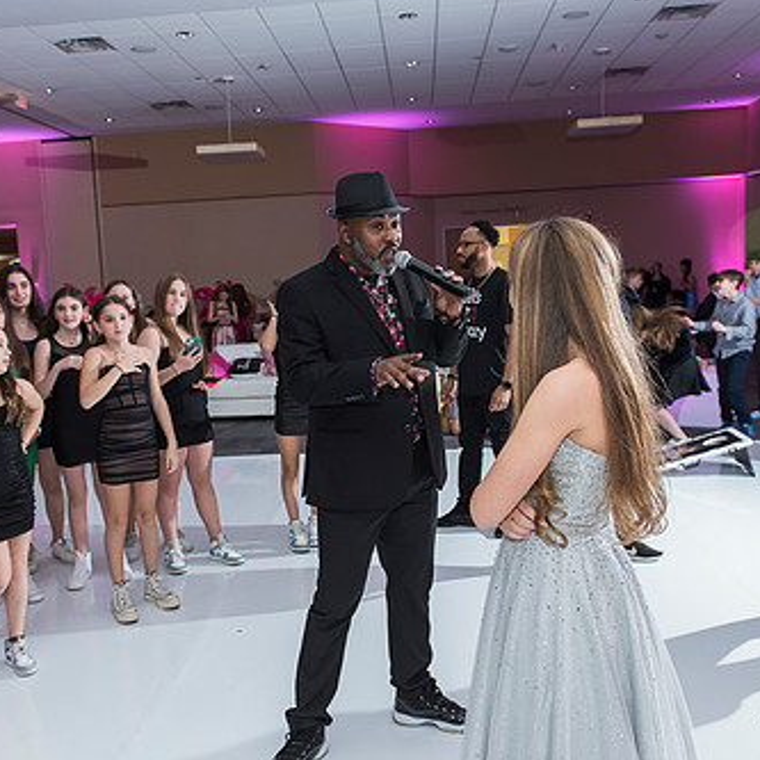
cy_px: 387
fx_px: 919
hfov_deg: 44.8
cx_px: 327
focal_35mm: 37
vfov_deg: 44.9
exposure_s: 1/100
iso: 800
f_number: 3.5
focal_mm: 24
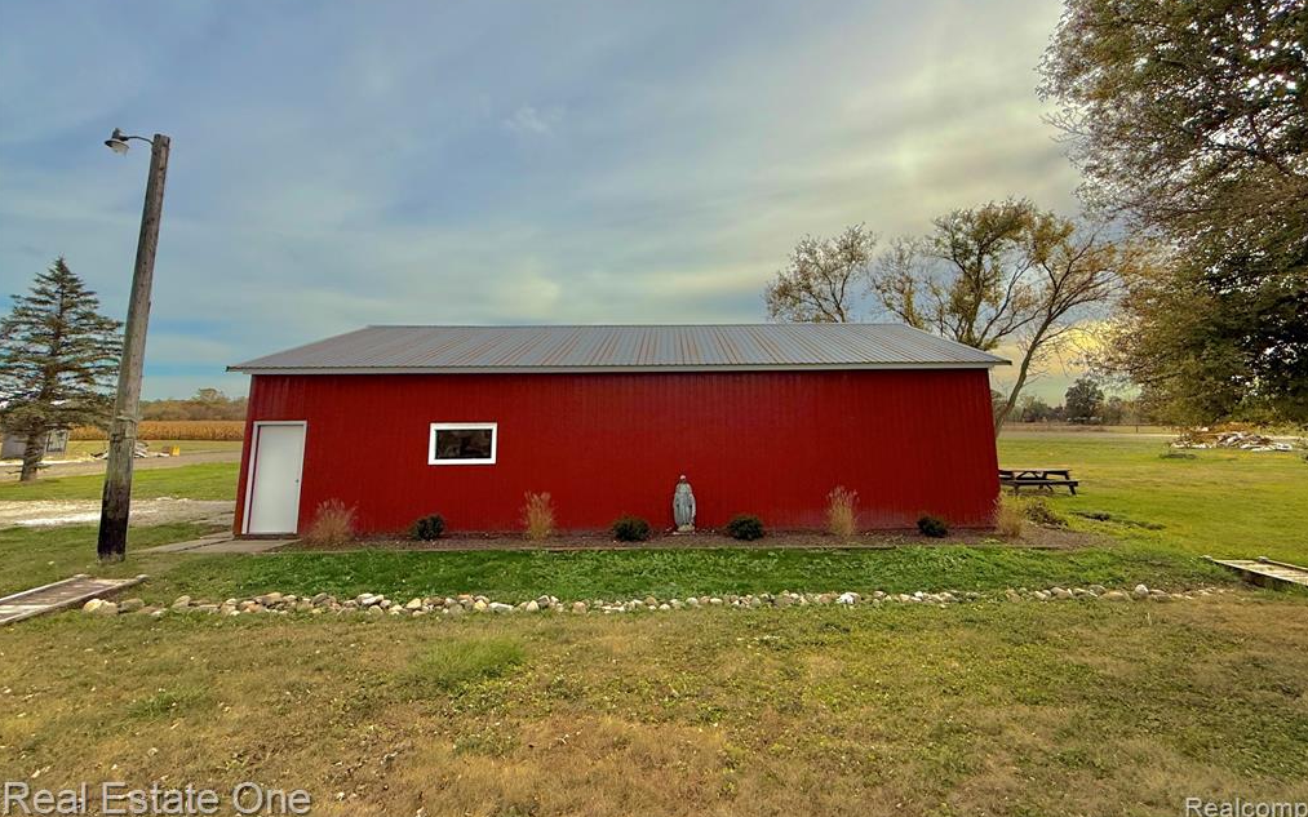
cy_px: 334
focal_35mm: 15
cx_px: 655
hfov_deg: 101.5
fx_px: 535
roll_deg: +0.1
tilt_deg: +9.2
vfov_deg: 74.1
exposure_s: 1/3125
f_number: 2.2
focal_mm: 2.22
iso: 50
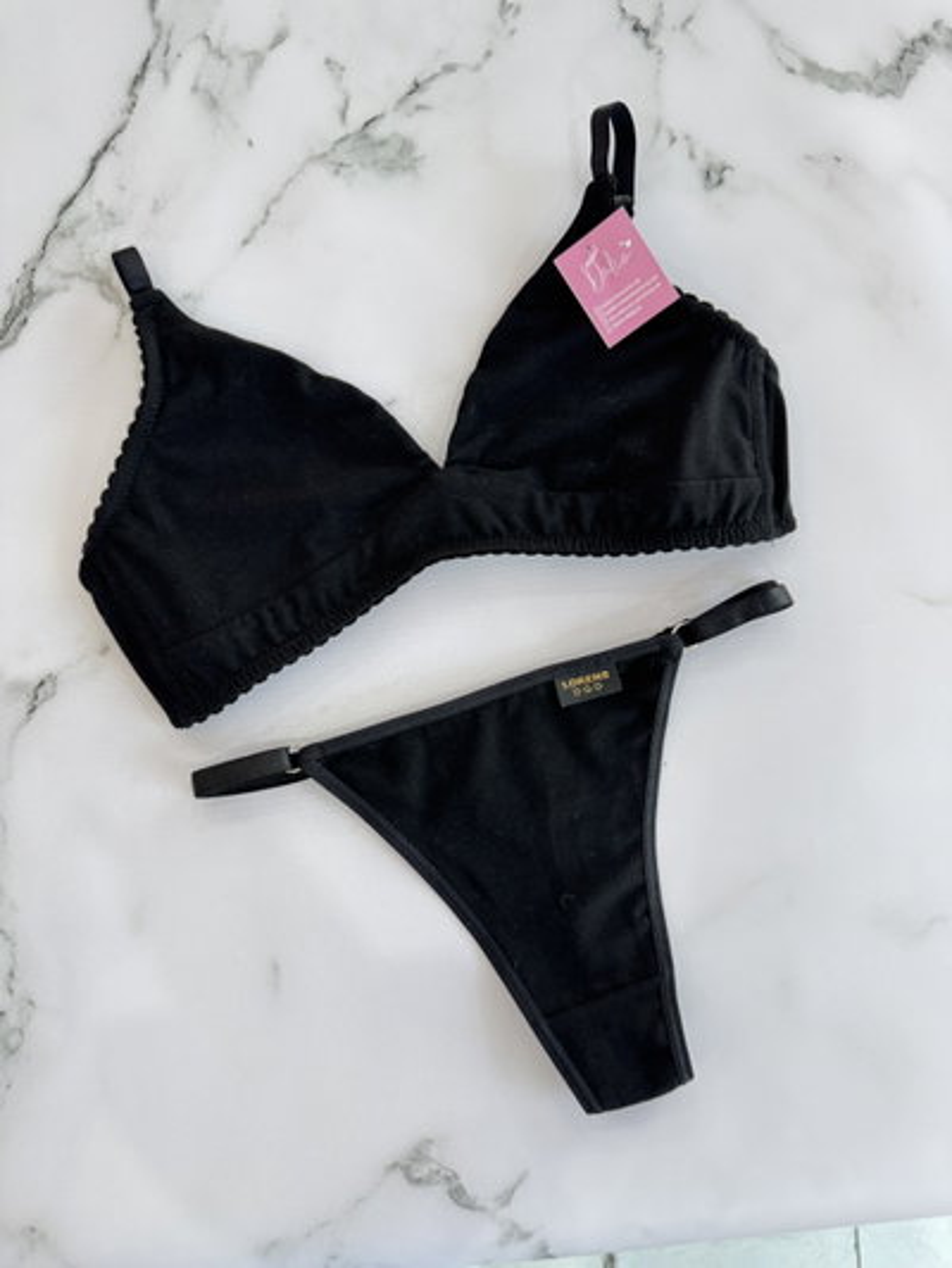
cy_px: 634
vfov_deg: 71.6
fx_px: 880
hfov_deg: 56.8
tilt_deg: -85.5
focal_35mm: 24
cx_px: 476
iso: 125
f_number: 1.78
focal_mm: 6.76
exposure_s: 1/100
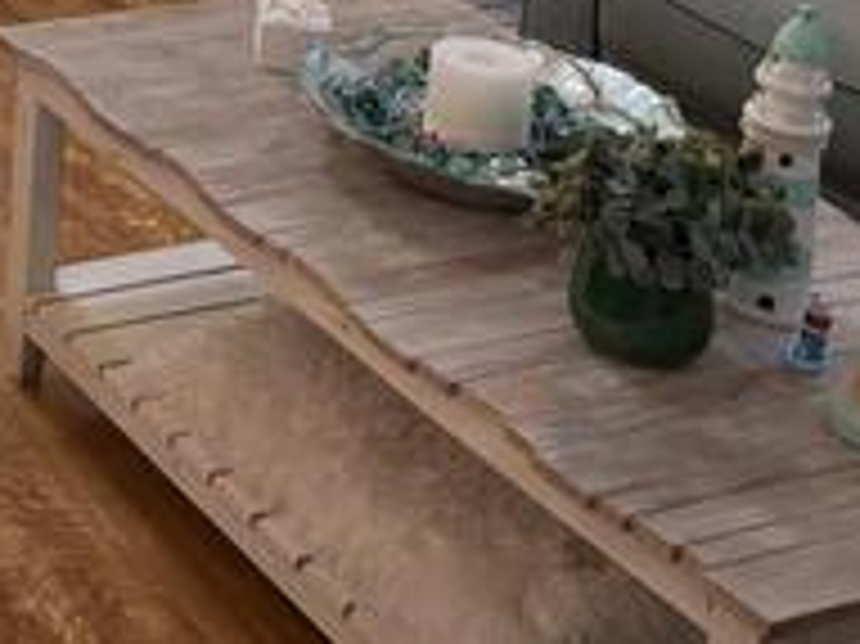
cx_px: -414
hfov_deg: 19.7
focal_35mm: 87
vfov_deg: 15.3
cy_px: -392
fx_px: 2160
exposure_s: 1/120
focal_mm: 5.96
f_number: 1.6
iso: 200
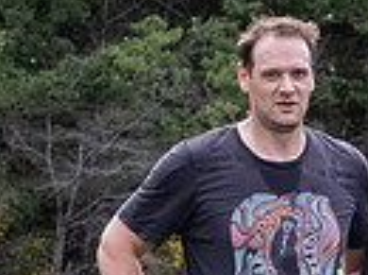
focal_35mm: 554
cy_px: 325
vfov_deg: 2.7
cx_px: 725
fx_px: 5879
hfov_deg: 3.6
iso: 5000
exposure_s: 1/1250
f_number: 5.6
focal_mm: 62
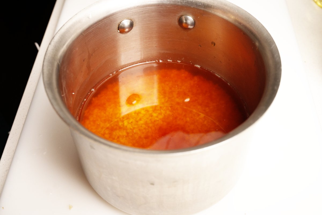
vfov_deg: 31.2
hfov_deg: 45.4
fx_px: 384
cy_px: 108
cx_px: 161
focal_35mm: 43
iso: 1000
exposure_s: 1/1600
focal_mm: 43
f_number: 9
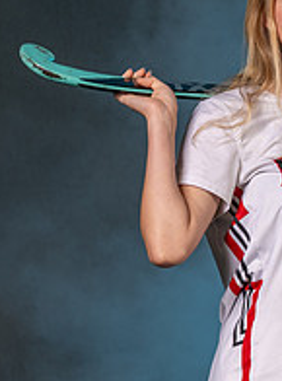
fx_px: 3638
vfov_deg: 6.0
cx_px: 365
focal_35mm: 332
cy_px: 215
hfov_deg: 4.4
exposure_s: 1/200
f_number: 5.6
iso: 80
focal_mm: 86
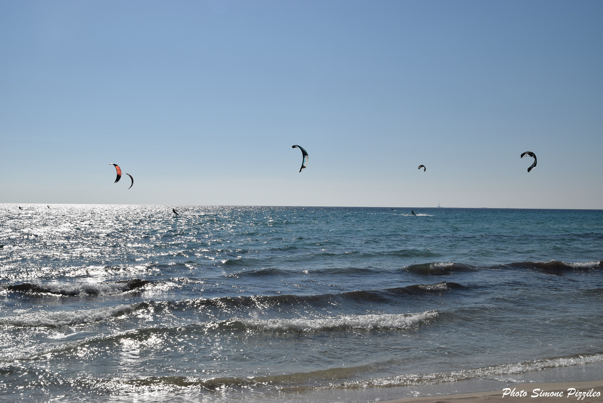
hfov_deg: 51.2
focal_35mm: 38
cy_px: 202
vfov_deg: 35.6
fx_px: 629
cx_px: 302
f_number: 16
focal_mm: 25
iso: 200
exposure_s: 1/1000
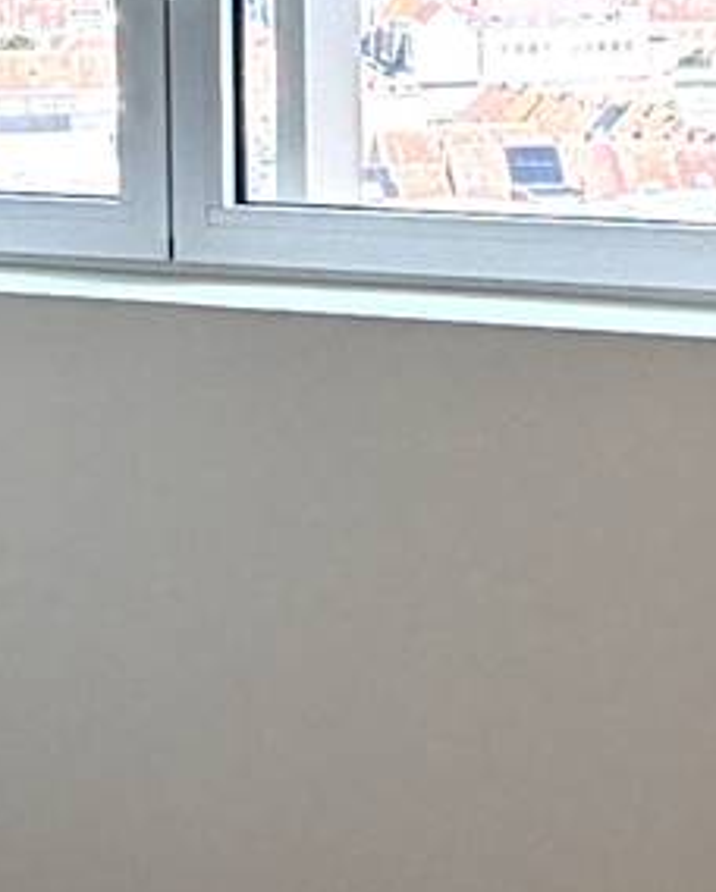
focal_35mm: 123
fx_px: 3251
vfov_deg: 15.6
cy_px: 226
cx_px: 126
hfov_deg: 12.5
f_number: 2.2
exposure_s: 1/100
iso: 40
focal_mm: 2.22
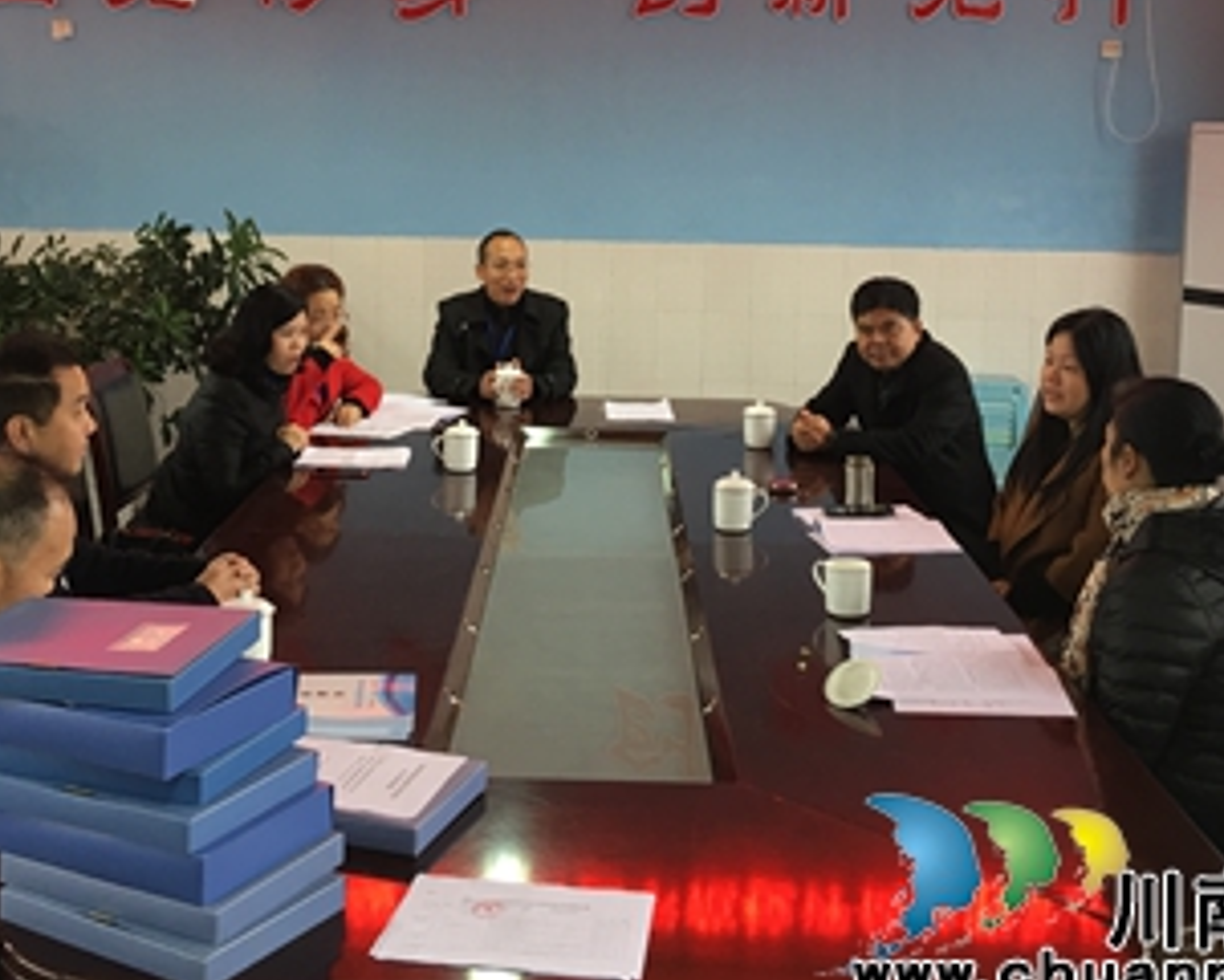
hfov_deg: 39.5
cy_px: 307
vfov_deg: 31.8
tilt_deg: -3.9
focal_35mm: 47
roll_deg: -1.8
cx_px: 582
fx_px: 1703
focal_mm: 4.15
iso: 40
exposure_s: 1/17
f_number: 2.2
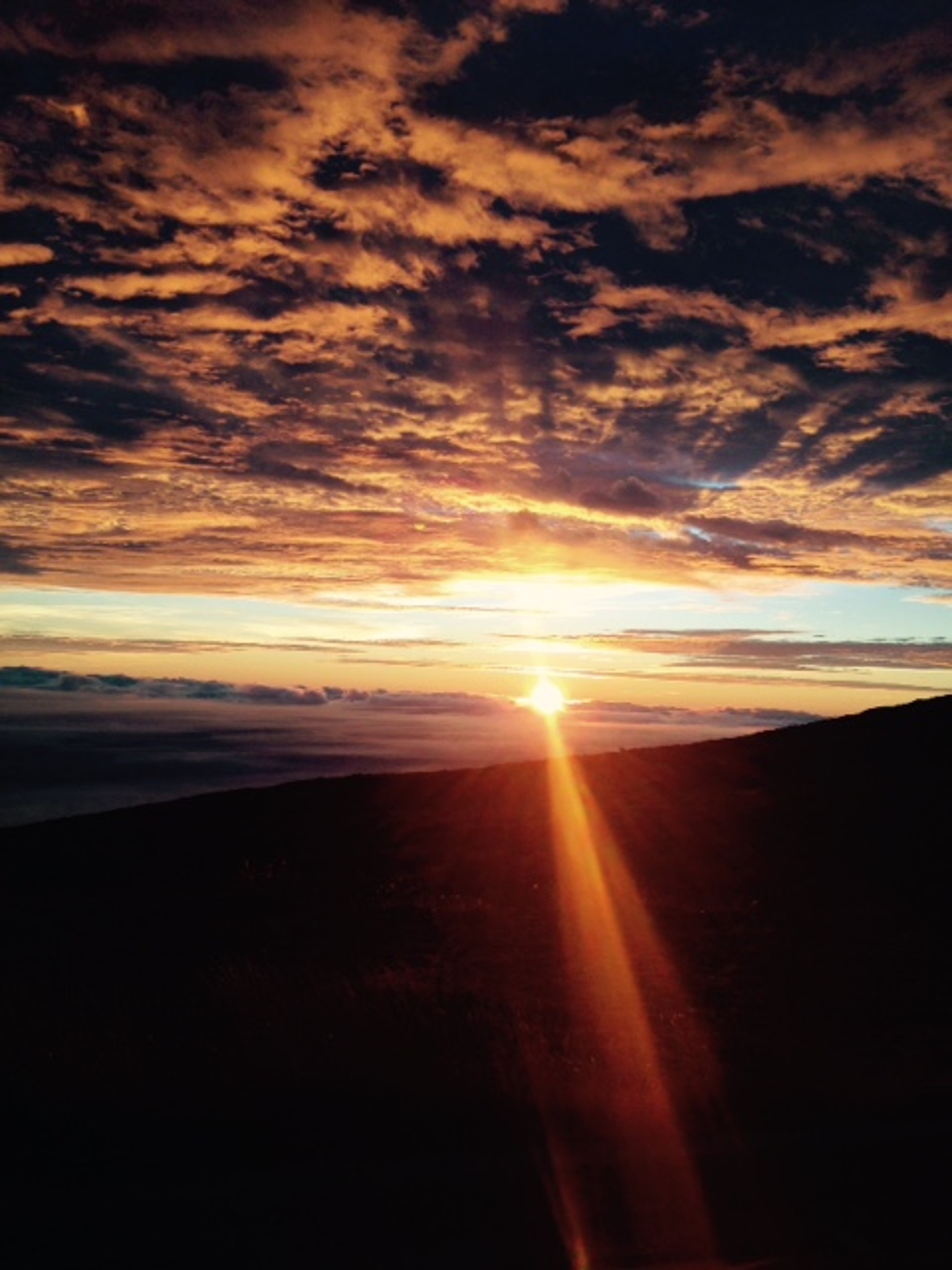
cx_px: 476
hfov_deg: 42.9
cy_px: 635
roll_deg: -1.9
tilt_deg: +3.1
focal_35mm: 33
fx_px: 1210
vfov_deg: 55.4
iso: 50
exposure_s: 1/404
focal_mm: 4.12
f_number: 2.4
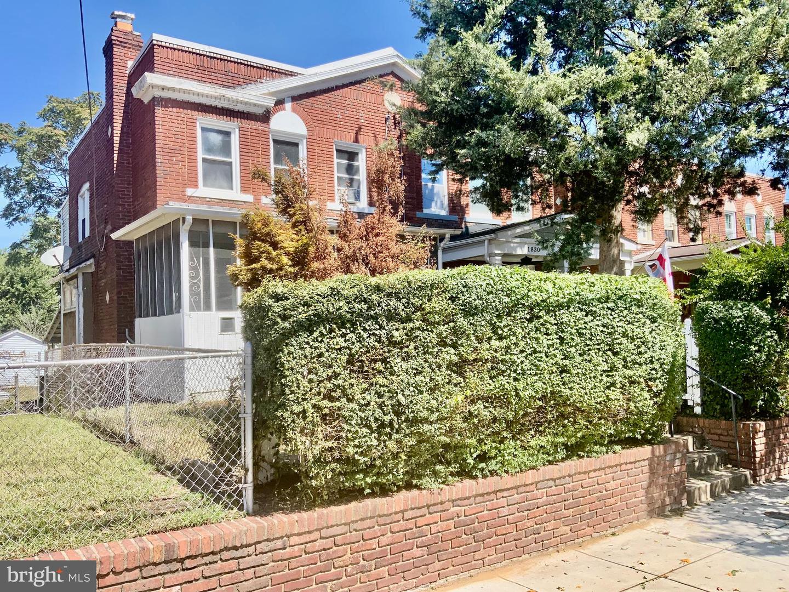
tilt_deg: +3.7
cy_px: 296
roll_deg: +2.4
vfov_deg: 48.2
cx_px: 394
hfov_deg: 61.7
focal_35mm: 29
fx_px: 661
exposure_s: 1/1098
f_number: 1.8
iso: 16
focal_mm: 3
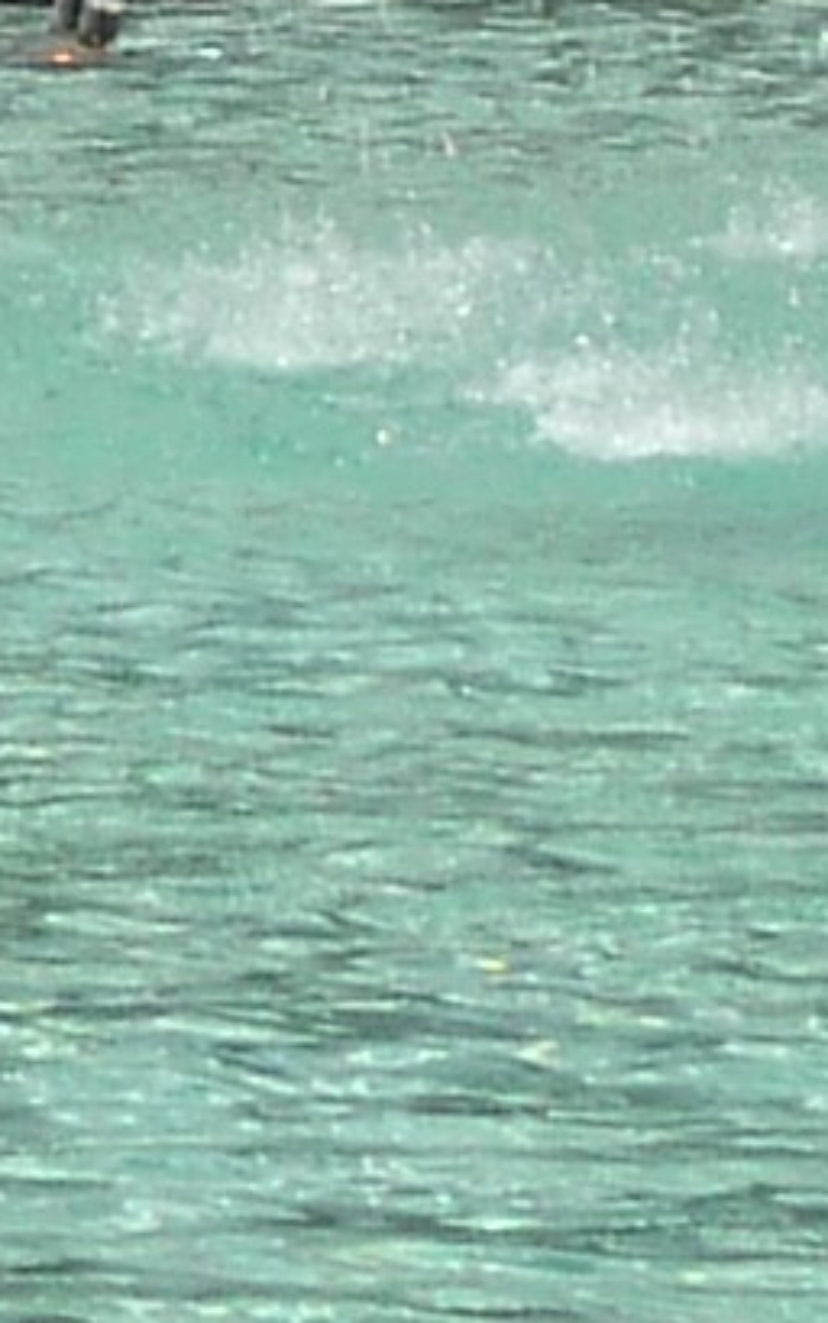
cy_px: -2649
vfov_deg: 5.2
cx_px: 123
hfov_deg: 3.4
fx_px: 13886
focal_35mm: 385
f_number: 10
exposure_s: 1/320
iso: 100
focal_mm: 7.1
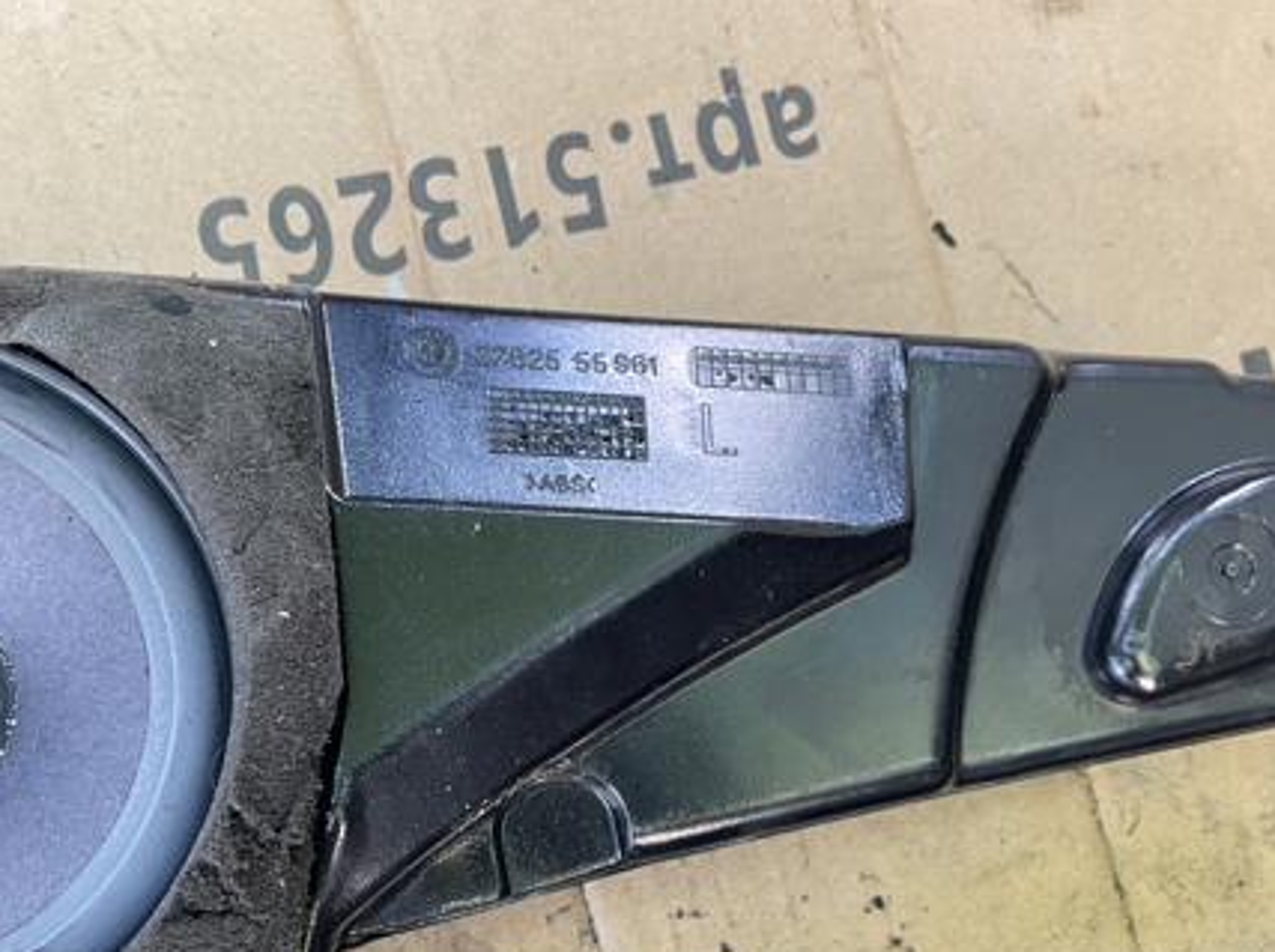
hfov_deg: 47.7
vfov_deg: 36.0
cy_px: 703
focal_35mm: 39
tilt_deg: -76.9
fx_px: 1434
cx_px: 523
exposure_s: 1/60
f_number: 1.6
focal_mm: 4.2
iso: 200
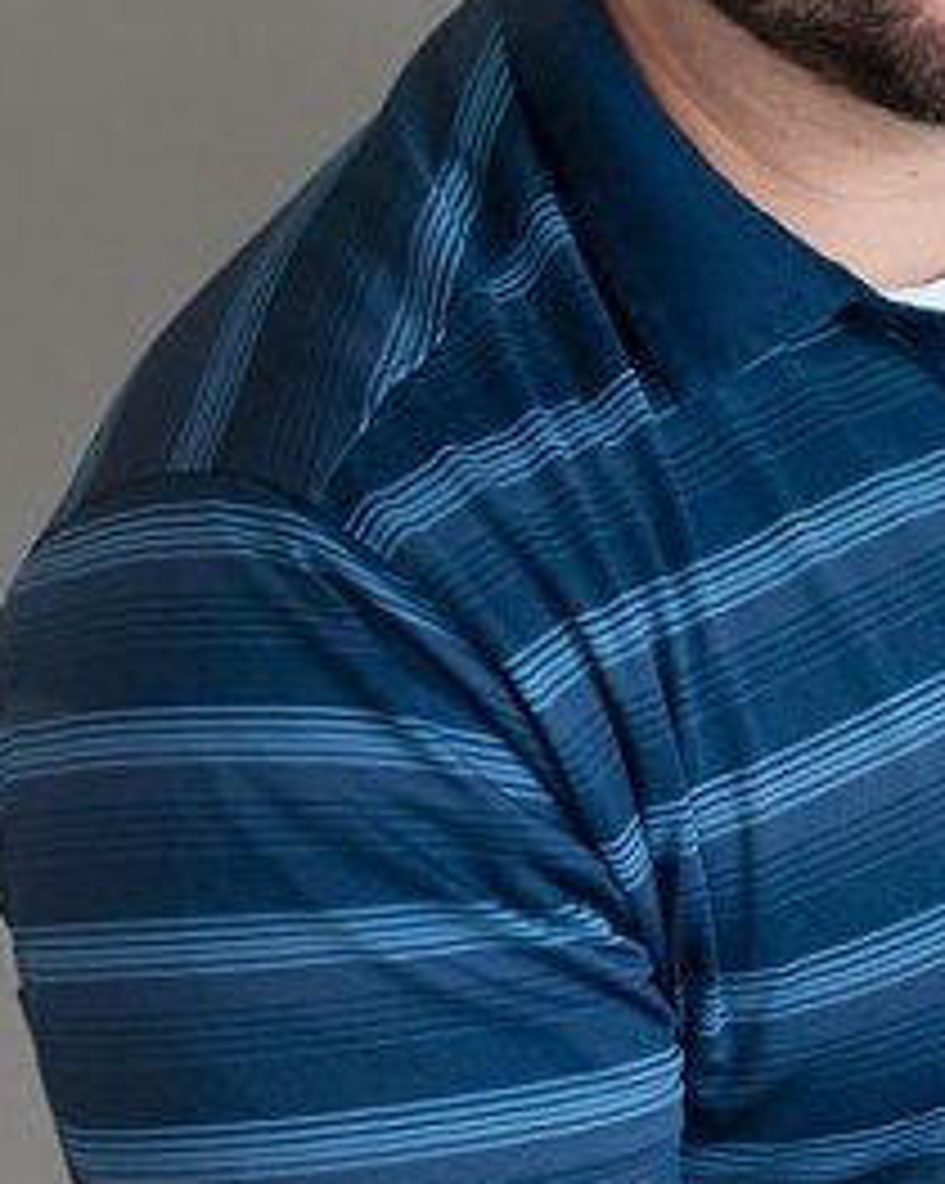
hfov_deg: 10.7
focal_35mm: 137
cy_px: 234
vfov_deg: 14.0
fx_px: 4795
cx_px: 1566
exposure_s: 1/320
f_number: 3.5
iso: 2000
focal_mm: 50
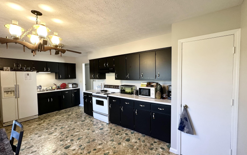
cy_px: 80
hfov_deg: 97.8
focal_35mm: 16
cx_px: 127
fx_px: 108
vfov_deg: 71.3
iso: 200
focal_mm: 2.22
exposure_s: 1/60
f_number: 2.2
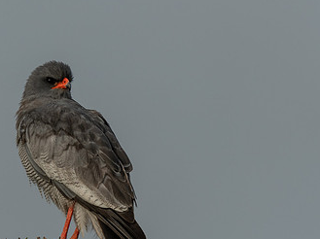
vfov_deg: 1.1
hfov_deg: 1.5
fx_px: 12642
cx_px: 87
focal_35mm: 1369
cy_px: 149
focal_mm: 500
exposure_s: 1/500
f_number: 8
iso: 100
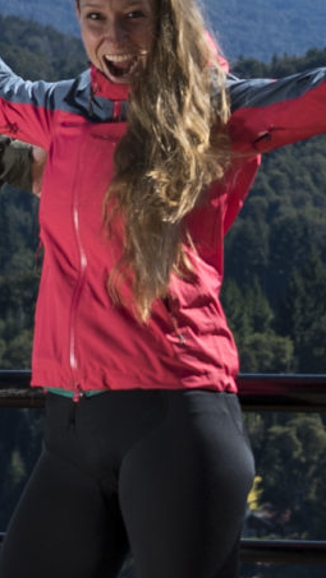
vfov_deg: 7.3
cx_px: 653
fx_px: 4546
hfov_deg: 4.1
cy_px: 111
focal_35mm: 296
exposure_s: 1/1600
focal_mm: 50
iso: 200
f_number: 4.5
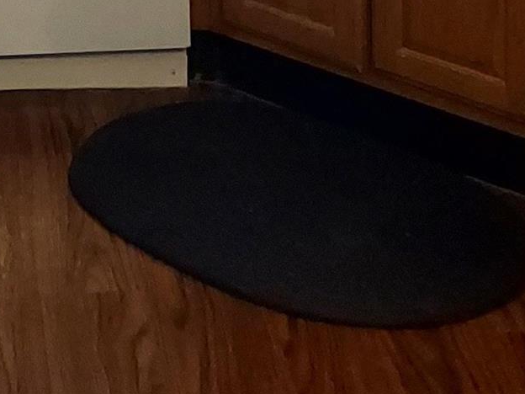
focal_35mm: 123
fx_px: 1865
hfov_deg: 15.7
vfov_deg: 10.6
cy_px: -506
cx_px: 4
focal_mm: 4.6
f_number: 2
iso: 250
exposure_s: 1/30
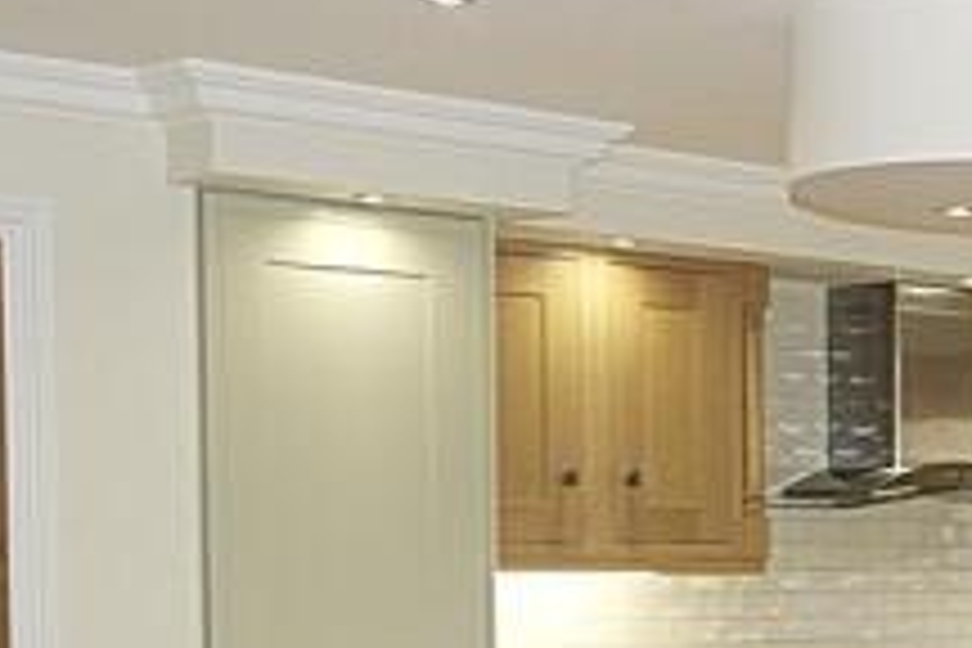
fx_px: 2457
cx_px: 1352
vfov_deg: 14.7
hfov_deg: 20.0
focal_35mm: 91
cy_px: 673
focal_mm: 20
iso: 400
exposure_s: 1/40
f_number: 5
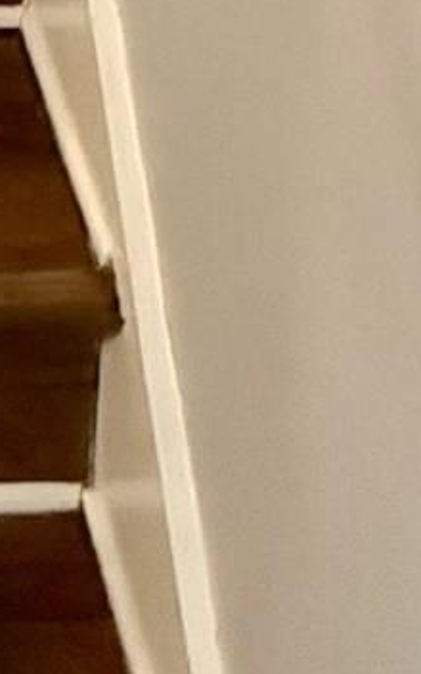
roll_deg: -2.5
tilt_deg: -5.9
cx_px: -333
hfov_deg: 12.4
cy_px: -1101
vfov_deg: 13.2
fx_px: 1781
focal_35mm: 97
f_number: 2.2
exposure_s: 1/60
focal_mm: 2.22
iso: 1250
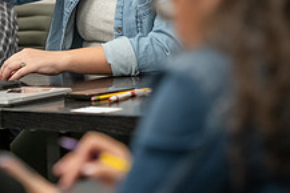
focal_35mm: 360
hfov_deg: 5.7
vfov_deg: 3.8
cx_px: 148
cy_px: -22
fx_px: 2902
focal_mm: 135
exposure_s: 1/200
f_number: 2.8
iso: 1250
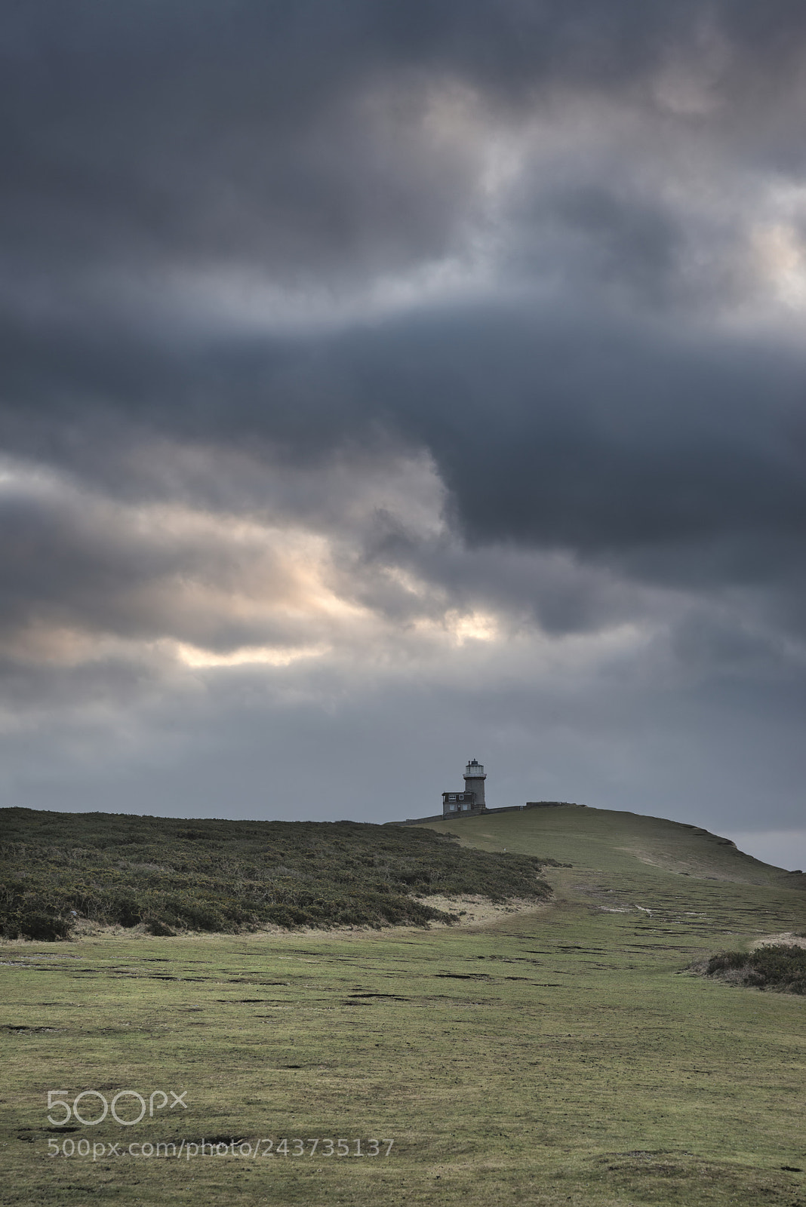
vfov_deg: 23.9
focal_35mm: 85
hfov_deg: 16.1
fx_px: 2852
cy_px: 604
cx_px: 403
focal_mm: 85
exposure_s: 1/100
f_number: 11
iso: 500
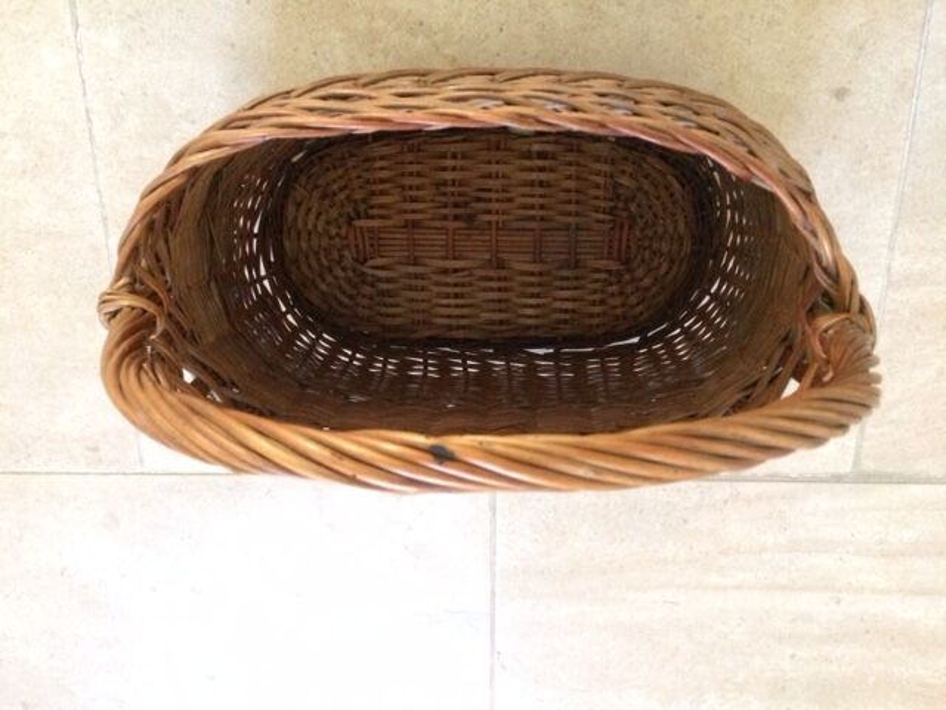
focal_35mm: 29
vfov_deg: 48.2
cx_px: 473
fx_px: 793
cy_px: 355
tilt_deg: -72.0
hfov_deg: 61.7
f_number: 2.2
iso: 500
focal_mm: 4.15
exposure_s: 1/17
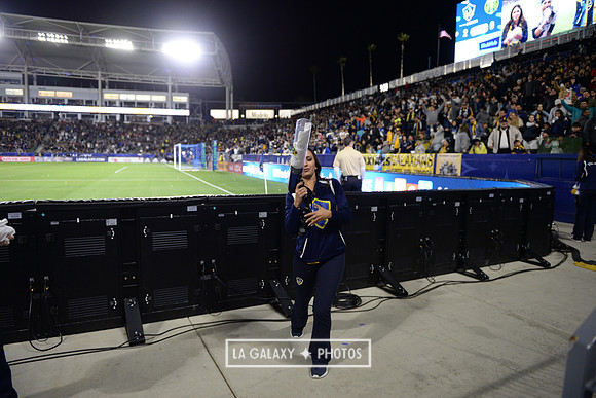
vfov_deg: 53.2
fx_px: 397
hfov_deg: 73.7
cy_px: 199
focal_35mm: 24
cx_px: 298
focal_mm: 24
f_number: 2.8
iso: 1250
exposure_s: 1/400
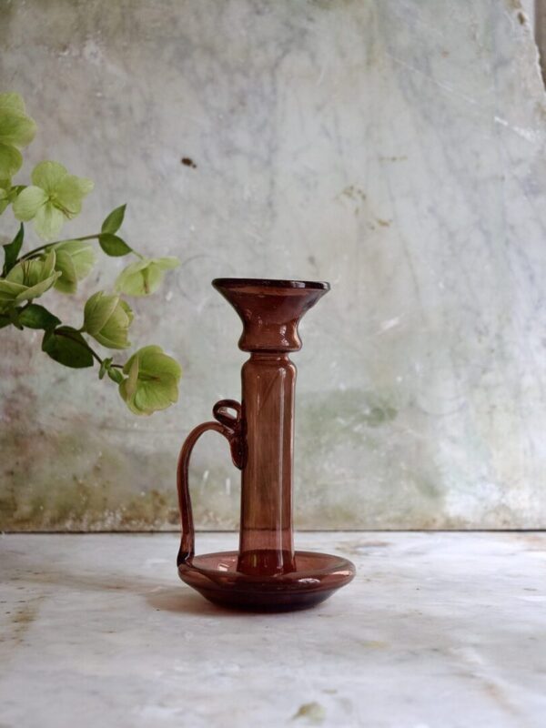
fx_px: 1220
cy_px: 364
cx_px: 273
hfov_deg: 25.2
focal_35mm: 58
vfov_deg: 33.2
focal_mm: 29
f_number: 3.7
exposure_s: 1/60
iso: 500
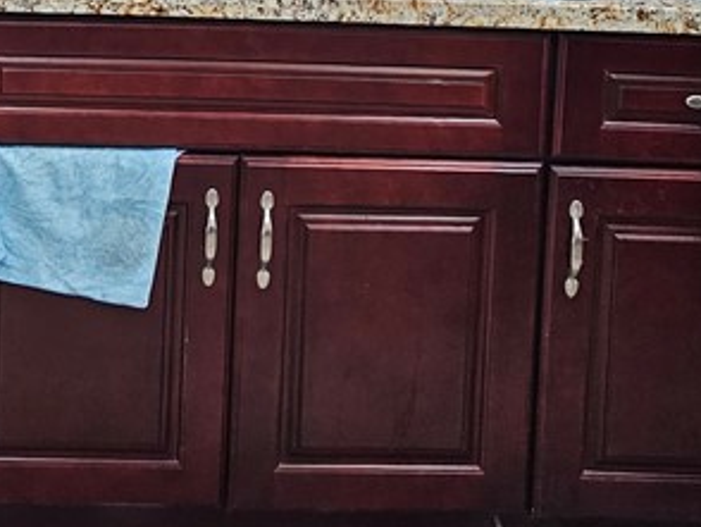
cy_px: -236
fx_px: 1621
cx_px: 141
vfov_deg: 16.9
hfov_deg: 24.0
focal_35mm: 80
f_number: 1.7
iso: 800
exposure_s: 1/120
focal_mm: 6.3
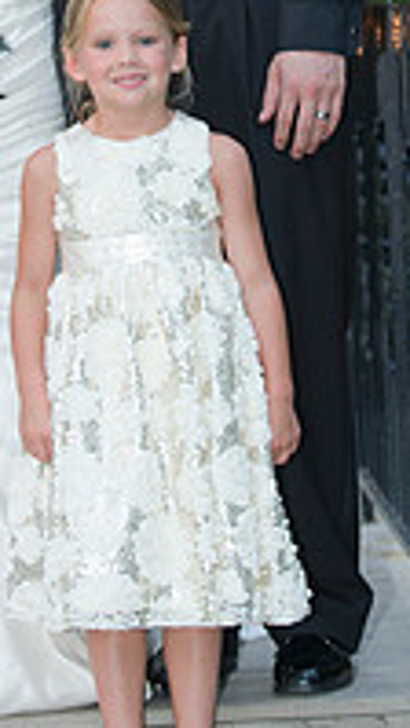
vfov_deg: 10.5
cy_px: 51
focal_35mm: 203
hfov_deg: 6.0
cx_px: 196
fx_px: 3922
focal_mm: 86
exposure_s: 1/160
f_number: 2.8
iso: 1250
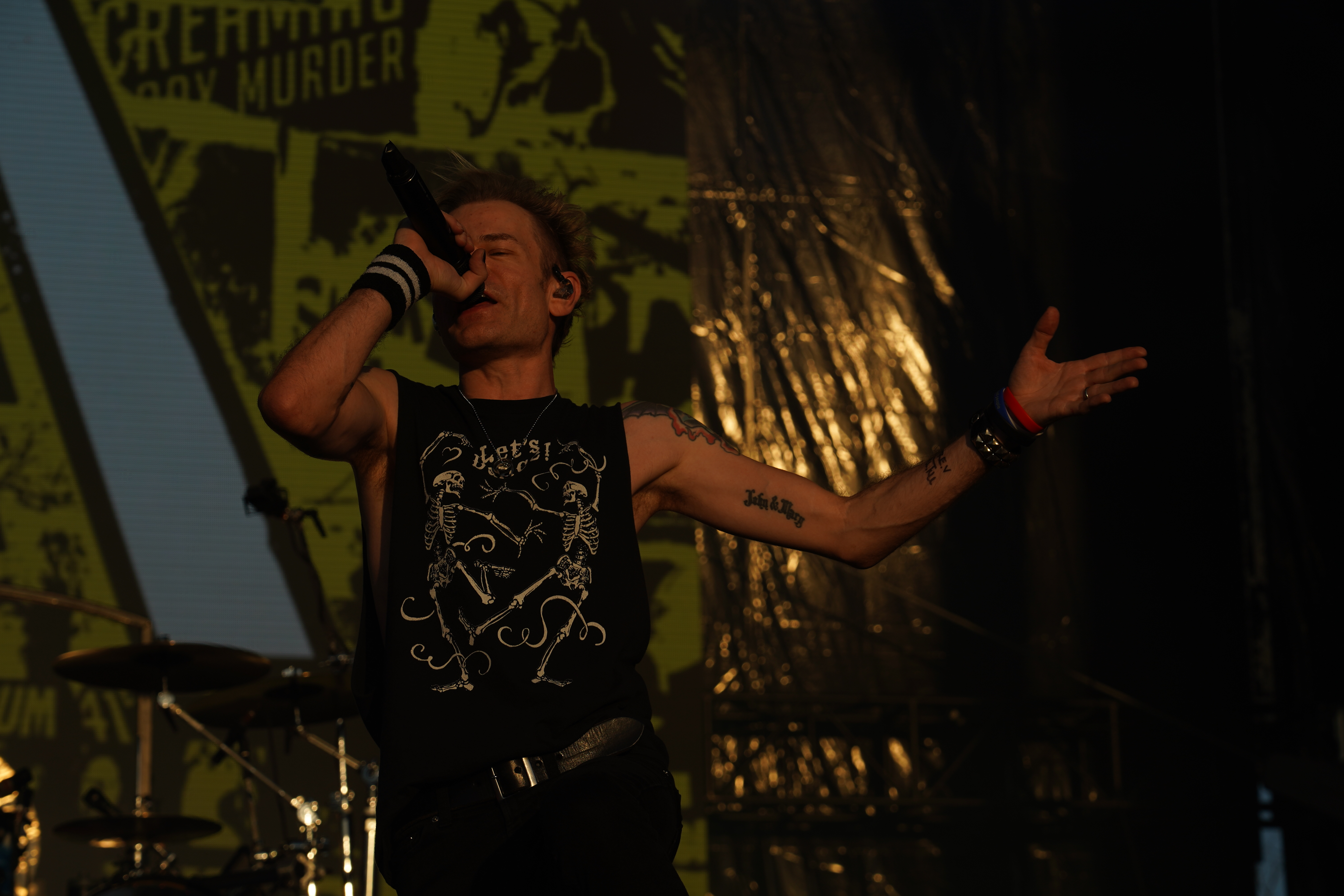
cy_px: 448
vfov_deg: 13.0
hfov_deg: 19.5
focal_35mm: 105
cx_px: 672
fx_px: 3920
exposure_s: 1/800
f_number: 8
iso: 100
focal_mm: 105
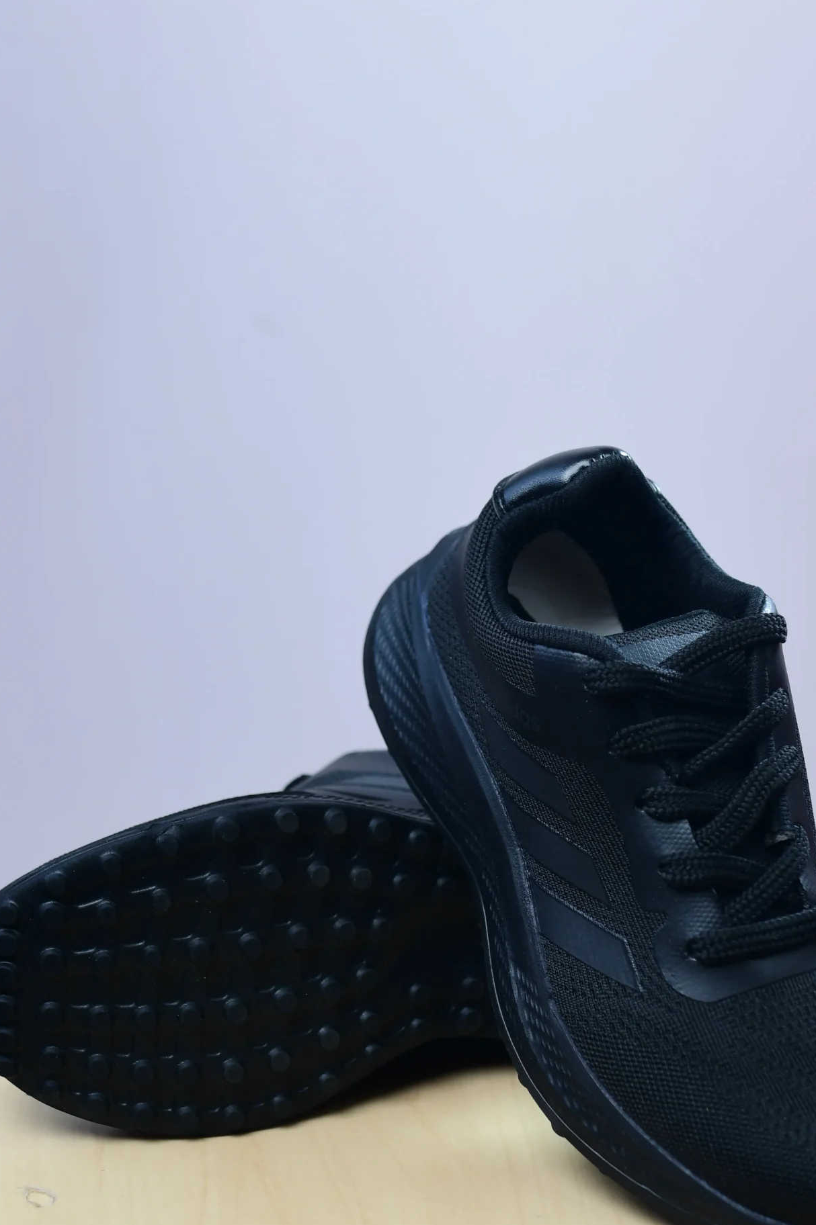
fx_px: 2485
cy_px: 714
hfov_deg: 18.6
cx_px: 477
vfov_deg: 27.7
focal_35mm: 73
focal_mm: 35
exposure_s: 1/125
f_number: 3.5
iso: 250
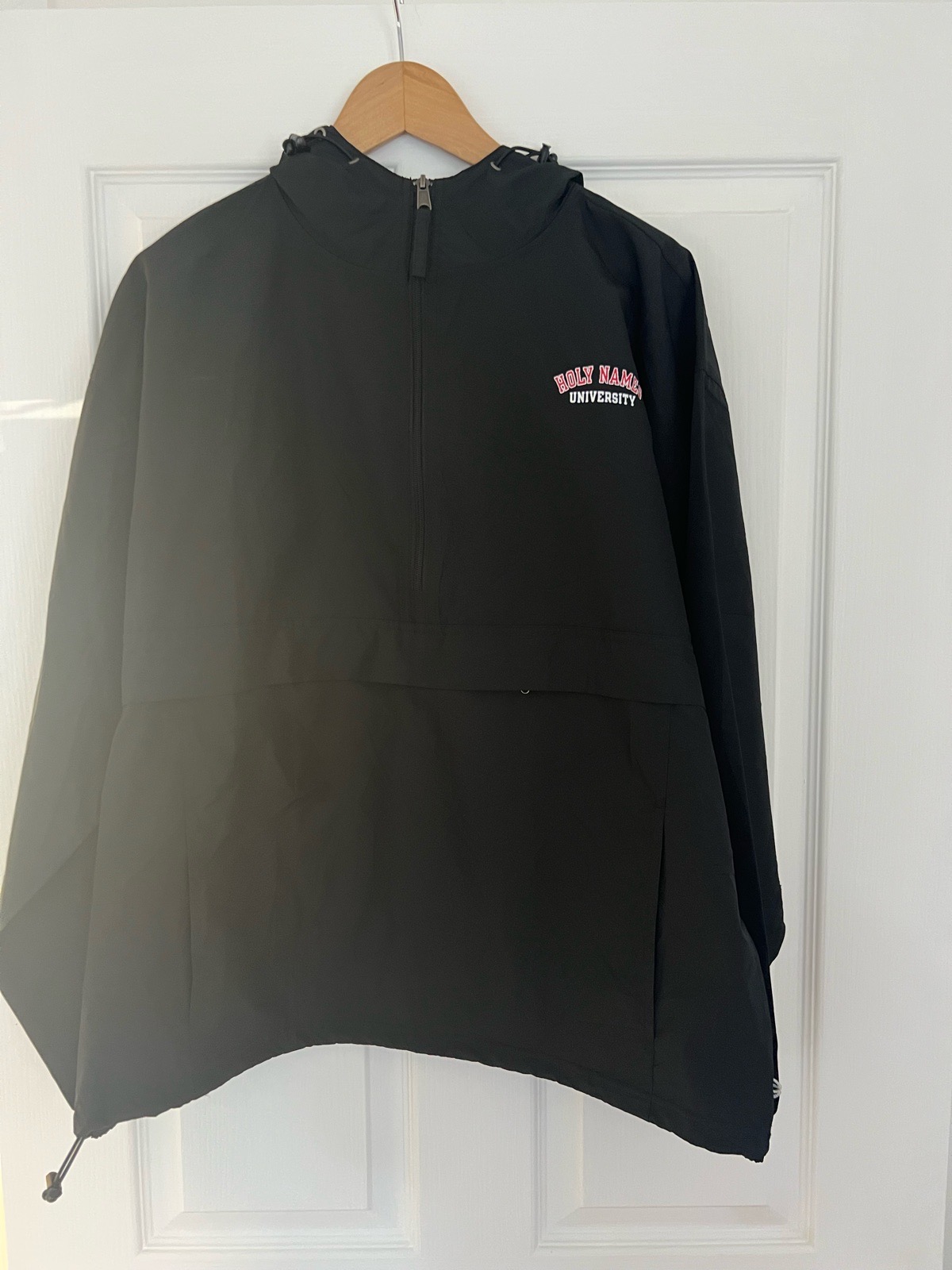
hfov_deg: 53.1
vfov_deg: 67.3
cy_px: 635
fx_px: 953
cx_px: 476
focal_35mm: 26
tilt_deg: -6.2
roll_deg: +1.8
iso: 500
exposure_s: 1/58
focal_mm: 5.7
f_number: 1.5
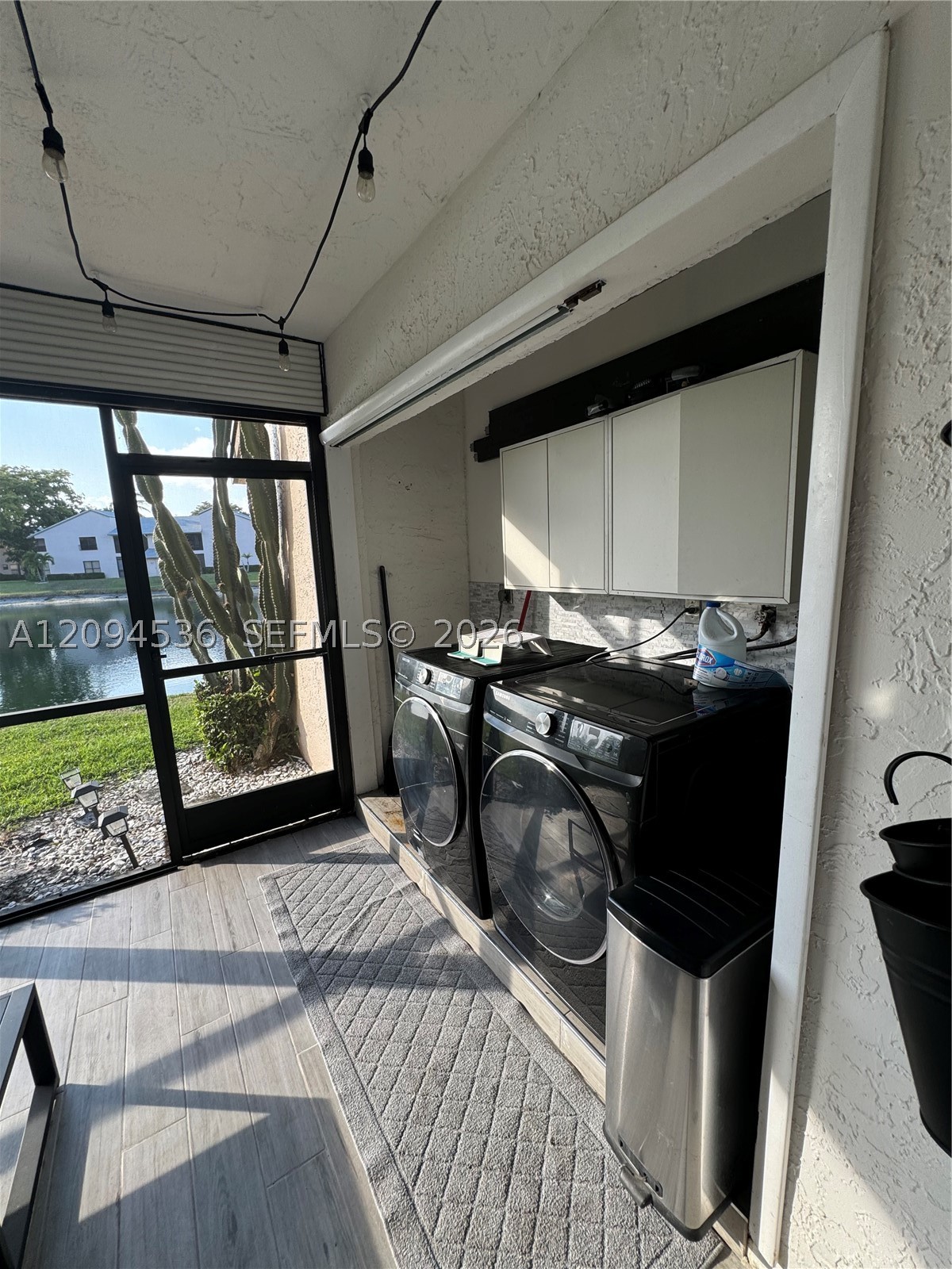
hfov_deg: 85.7
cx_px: 476
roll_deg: +2.5
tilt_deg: -10.7
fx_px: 513
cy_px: 634
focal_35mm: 14
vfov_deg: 102.1
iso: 50
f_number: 2.2
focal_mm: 2.22
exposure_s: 1/99
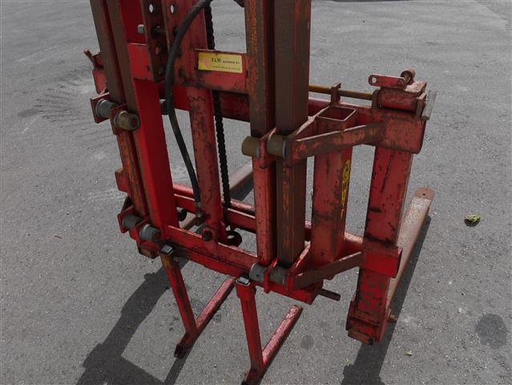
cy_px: 192
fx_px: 444
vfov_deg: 46.8
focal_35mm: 30
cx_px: 256
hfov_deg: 59.9
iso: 160
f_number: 8
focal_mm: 15
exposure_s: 1/640
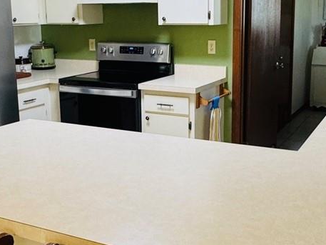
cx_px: 185
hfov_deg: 38.8
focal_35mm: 49
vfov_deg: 29.6
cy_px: 103
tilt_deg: -10.1
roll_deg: -0.6
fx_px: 462
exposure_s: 1/60
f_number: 2.2
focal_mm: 2.22
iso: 200
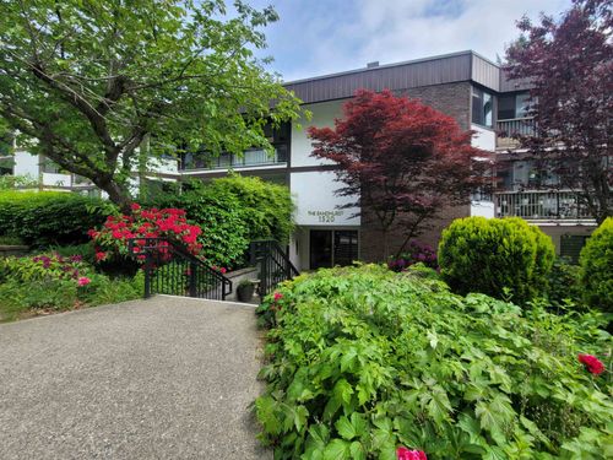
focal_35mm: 13
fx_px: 230
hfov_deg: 106.2
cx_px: 306
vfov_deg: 89.9
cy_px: 230
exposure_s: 1/843
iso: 64
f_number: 2.2
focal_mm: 2.2
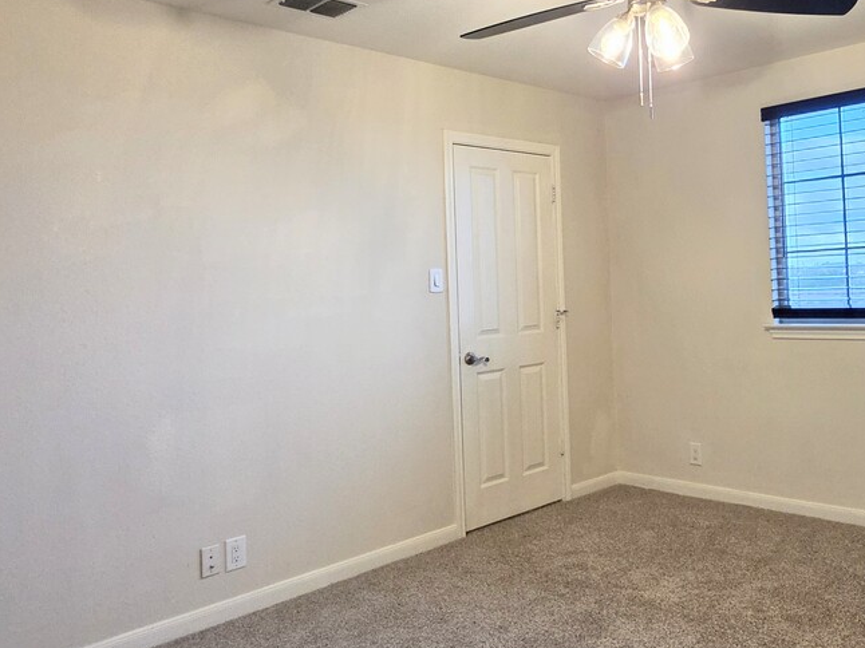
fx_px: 724
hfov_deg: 59.3
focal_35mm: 29
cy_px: 274
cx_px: 617
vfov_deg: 48.0
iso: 160
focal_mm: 2.2
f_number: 1.9
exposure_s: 1/120
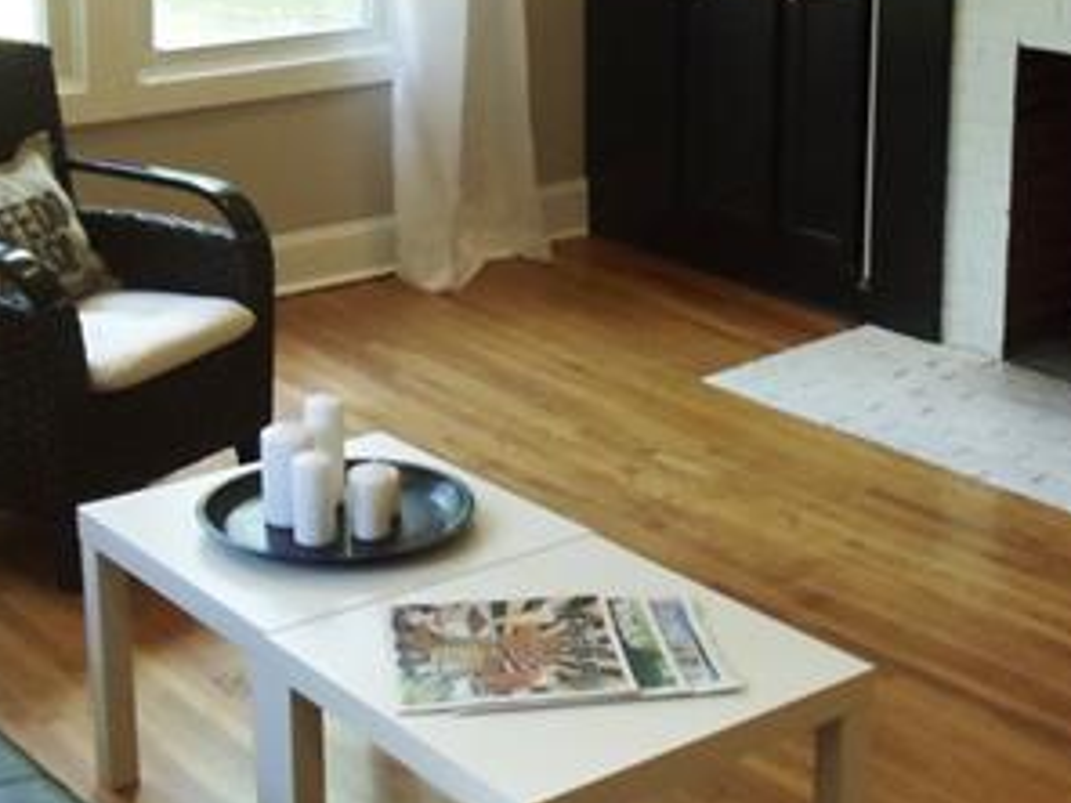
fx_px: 2939
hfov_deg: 20.6
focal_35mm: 95
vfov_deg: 15.5
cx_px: 488
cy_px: 181
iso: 400
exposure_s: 1/40
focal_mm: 6
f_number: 3.5
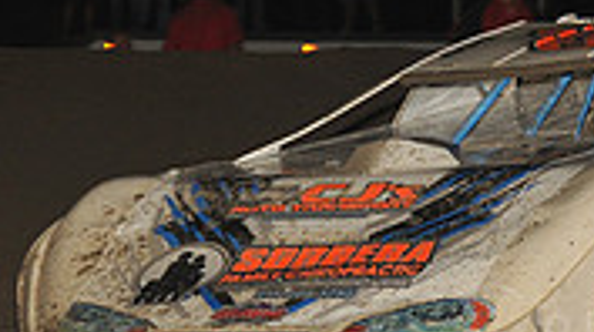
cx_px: 594
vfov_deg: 2.9
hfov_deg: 5.2
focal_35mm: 412
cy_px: 205
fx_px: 6480
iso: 1250
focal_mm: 120
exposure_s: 1/320
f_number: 6.3
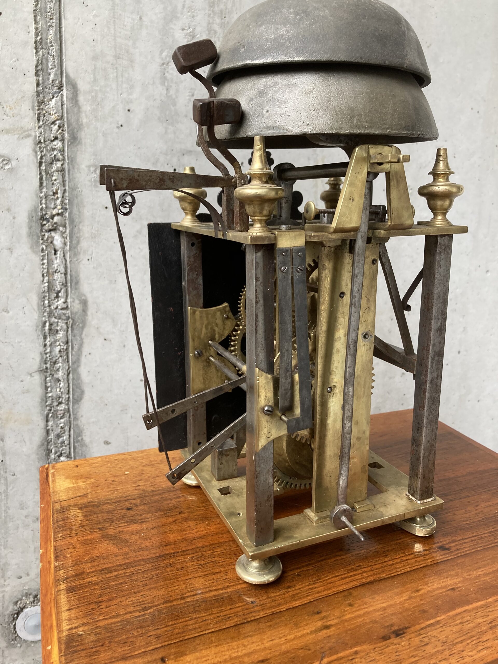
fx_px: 537
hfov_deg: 49.7
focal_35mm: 28
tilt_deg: -10.8
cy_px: 332
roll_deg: -2.9
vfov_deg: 63.4
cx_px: 249
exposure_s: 1/89
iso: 80
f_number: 1.8
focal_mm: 3.99
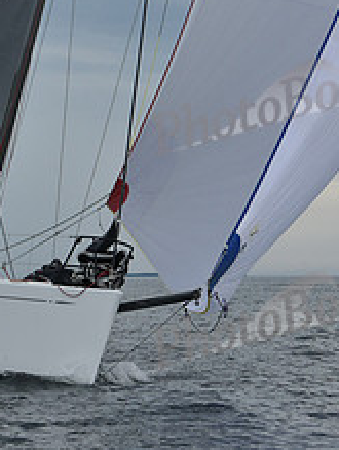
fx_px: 2317
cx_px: 47
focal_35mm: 178
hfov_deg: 8.3
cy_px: 237
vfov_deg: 11.1
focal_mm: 70
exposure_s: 1/800
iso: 250
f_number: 5.6
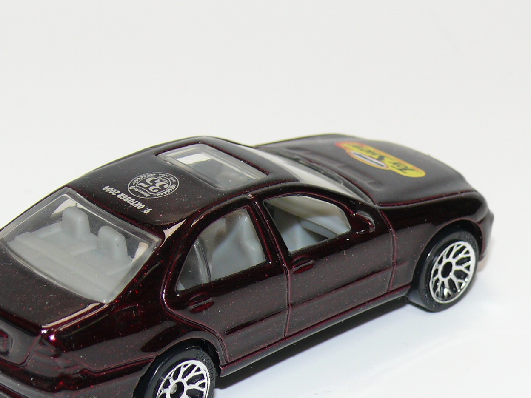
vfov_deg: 10.5
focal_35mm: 141
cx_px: 212
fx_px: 2163
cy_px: 243
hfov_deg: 14.0
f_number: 4
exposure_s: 1/30
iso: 100
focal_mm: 14
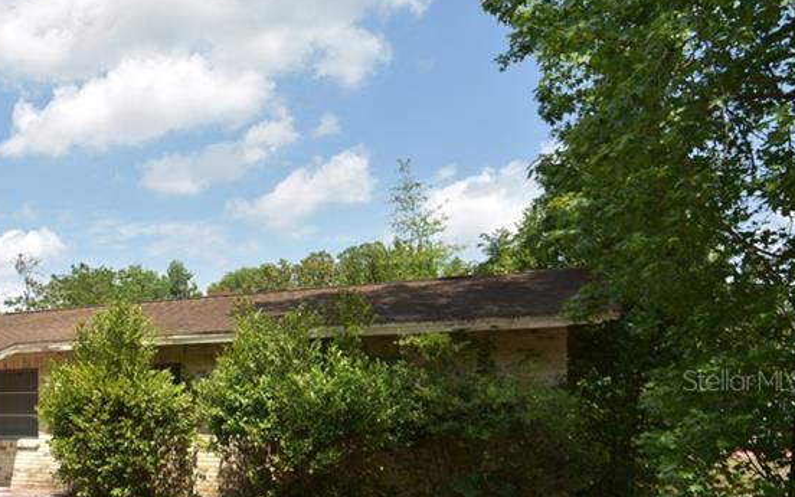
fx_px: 737
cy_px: 380
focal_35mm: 34
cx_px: 73
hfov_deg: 50.1
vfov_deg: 36.3
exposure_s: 1/250
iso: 100
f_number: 7.1
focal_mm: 12
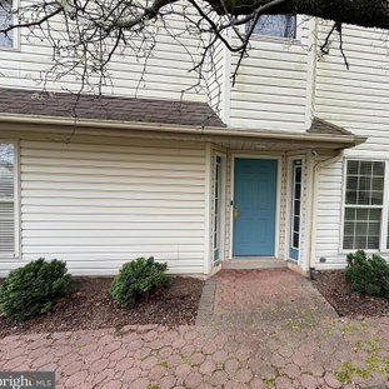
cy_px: 193
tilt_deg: -1.7
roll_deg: -1.6
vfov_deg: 84.0
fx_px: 216
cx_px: 257
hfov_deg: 81.3
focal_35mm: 17
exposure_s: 1/99
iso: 50
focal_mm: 2.22
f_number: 2.2
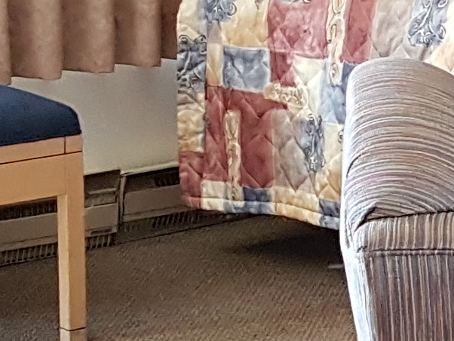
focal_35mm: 174
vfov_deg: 8.5
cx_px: 982
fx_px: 2283
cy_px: -38
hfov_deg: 10.3
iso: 200
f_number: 1.7
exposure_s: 1/25
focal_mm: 4.2
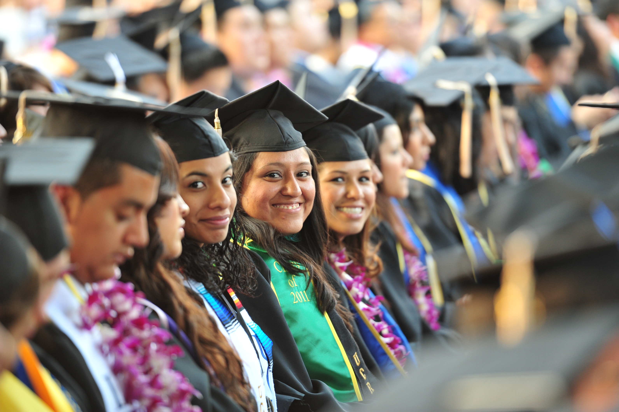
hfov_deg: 10.3
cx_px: 310
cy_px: 206
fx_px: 3437
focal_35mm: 200
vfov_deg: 6.9
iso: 800
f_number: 2.8
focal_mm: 200
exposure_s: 1/200
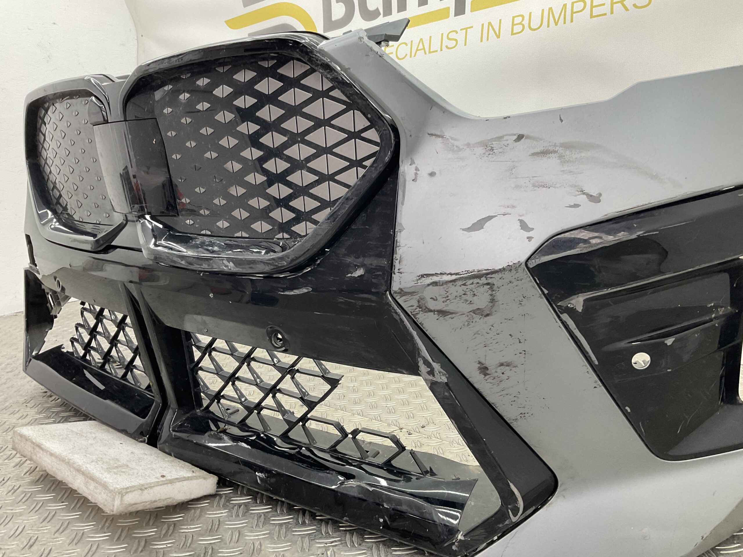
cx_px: 372
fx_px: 622
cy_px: 278
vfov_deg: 48.2
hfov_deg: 61.7
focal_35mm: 29
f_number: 1.8
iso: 64
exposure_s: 1/120
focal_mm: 3
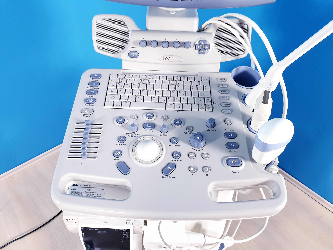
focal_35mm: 26
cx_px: 166
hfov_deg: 67.3
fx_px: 250
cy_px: 125
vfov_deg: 53.1
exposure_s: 1/50
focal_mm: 4.3
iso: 160
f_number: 2.4
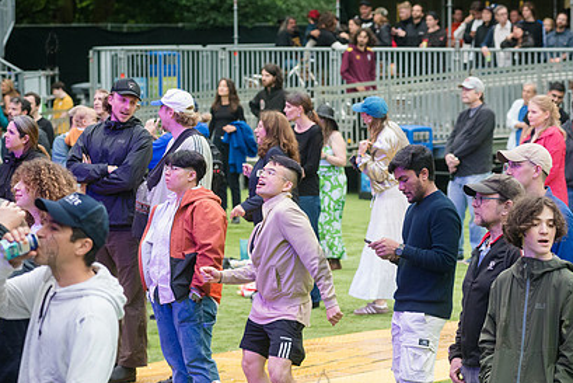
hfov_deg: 13.8
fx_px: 2372
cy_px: 257
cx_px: 322
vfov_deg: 9.2
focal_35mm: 149
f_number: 4.5
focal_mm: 105
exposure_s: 1/500
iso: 3200
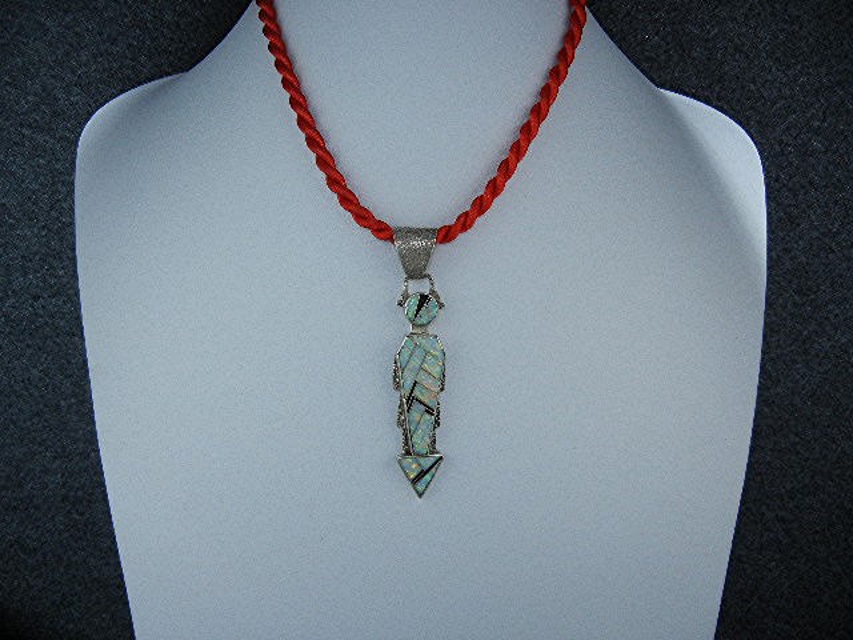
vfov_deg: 46.8
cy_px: 320
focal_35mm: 30
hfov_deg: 60.0
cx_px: 426
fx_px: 739
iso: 160
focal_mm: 5.4
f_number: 3.5
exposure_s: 1/45.3
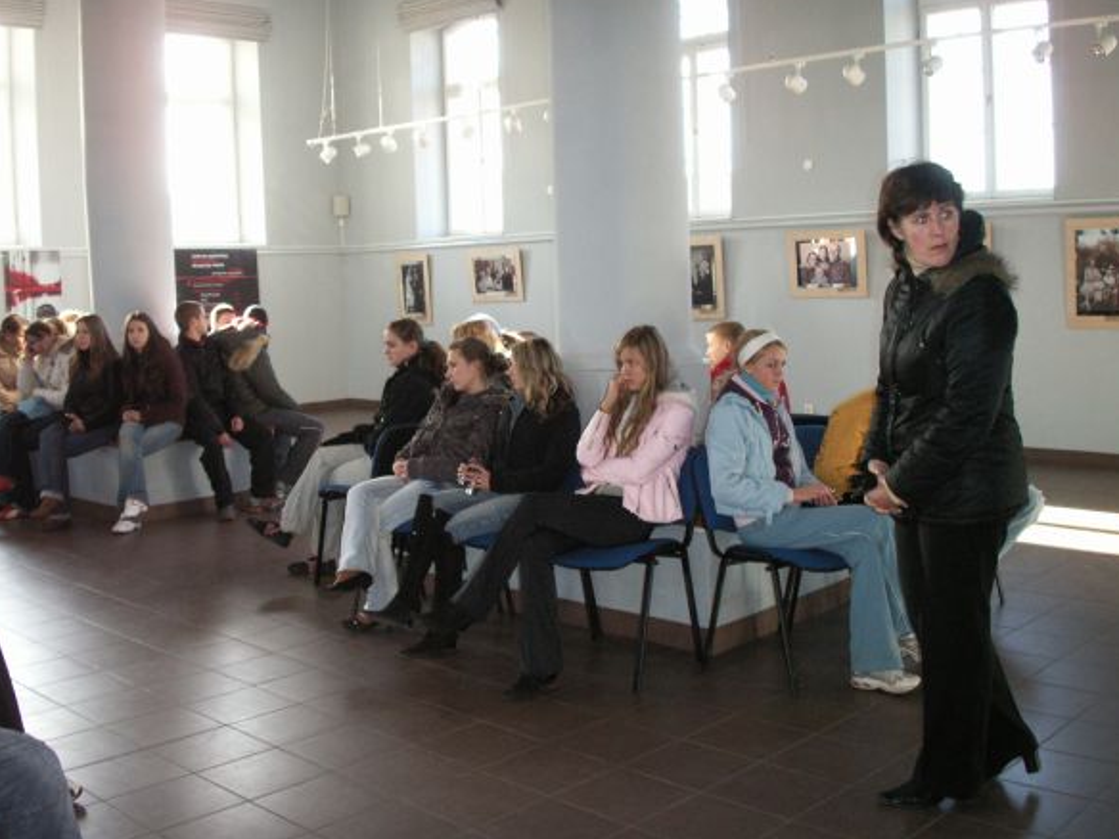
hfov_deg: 49.0
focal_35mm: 38
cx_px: 556
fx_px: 1228
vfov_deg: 37.7
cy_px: 416
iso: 160
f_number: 3.5
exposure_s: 1/40
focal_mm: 7.7
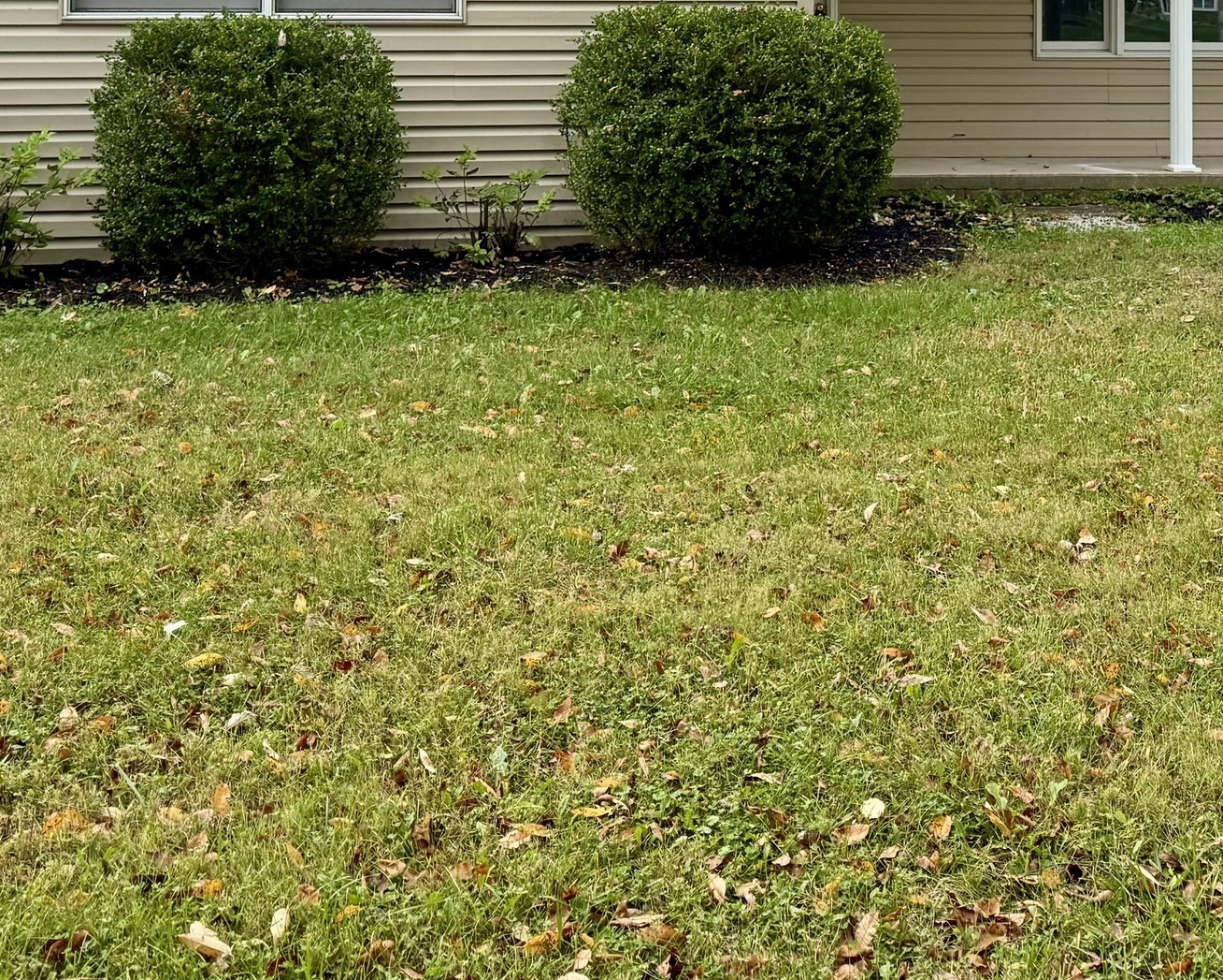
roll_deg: -0.1
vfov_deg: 25.8
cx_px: 743
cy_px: -62
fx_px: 1991
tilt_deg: +2.7
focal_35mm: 55
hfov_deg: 34.0
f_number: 1.78
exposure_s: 1/2445
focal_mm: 6.76
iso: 100
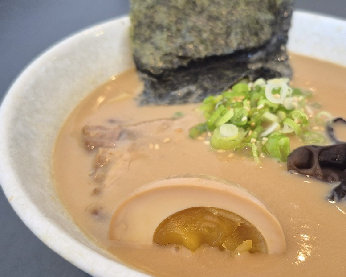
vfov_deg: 40.1
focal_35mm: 37
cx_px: 203
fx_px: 379
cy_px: 136
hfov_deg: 48.9
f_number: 1.8
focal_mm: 5.4
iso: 320
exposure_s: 1/120
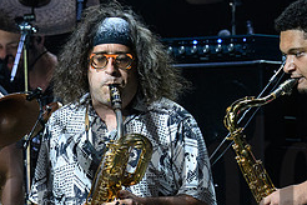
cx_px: 39
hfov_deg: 2.9
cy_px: 186
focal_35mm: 706
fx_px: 6020
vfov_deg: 1.9
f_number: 6.3
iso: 3200
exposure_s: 1/800
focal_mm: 200
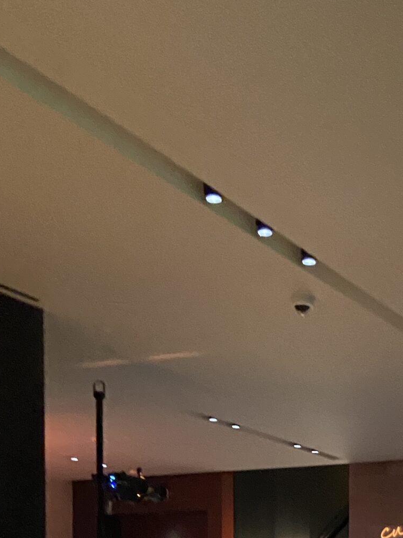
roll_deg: -1.8
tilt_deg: -1.8
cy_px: 640
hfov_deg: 21.7
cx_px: 378
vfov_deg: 26.3
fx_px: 1024
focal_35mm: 66
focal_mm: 4.25
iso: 800
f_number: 1.8
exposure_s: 1/30
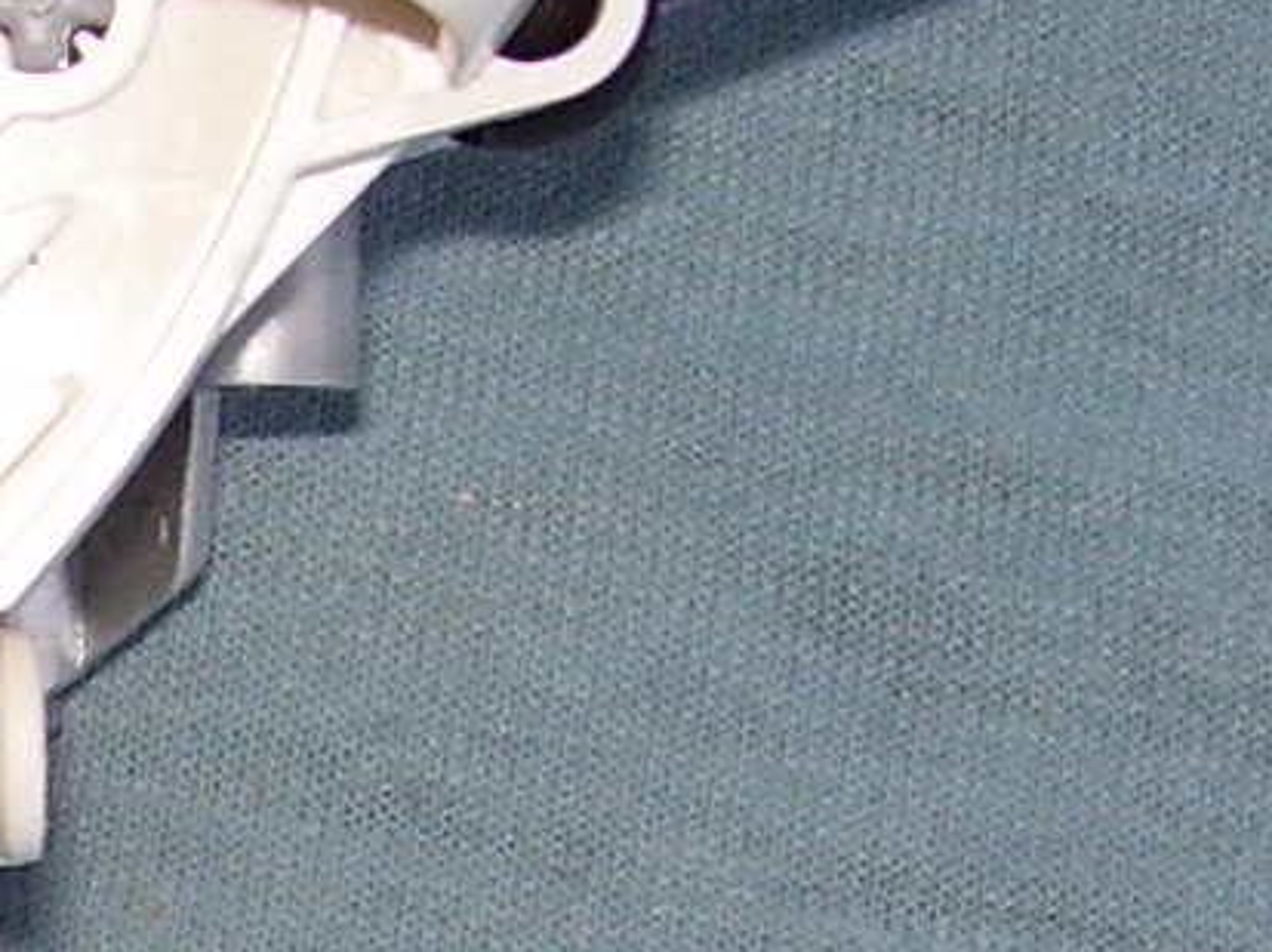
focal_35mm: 201
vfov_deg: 7.3
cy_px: 1349
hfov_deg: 9.6
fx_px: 7380
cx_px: -591
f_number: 2.7
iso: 80
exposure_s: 1/60
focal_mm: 6
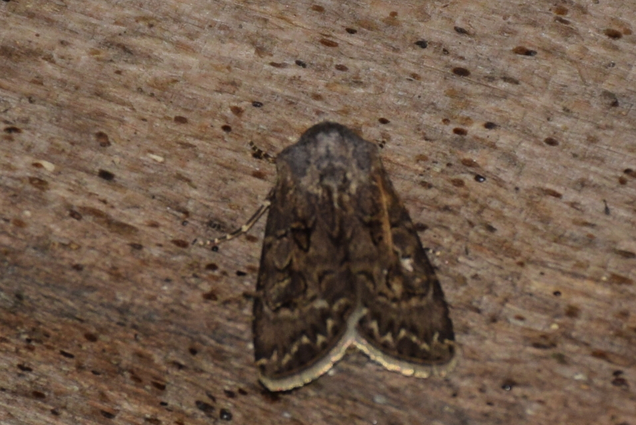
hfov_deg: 9.8
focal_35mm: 210
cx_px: 318
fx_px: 3713
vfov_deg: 6.6
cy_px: 212
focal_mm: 140
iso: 320
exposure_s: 1/60
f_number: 5.6
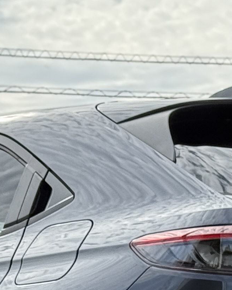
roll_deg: +1.5
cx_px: 105
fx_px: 1965
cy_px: 368
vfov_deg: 8.3
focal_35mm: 229
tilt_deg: +2.1
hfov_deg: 6.8
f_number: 1.78
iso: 100
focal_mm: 6.76
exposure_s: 1/2976
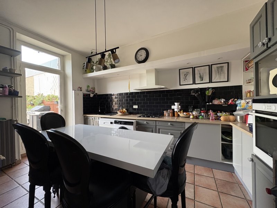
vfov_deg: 85.7
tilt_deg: -0.1
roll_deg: +1.0
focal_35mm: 14
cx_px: 138
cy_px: 104
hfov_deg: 102.1
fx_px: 112
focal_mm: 2.22
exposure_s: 1/74
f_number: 2.2
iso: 250
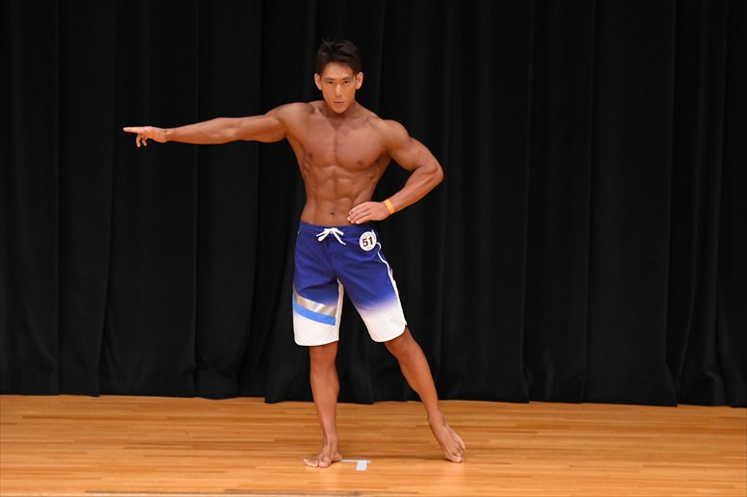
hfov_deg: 6.9
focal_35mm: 300
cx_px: 374
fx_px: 6222
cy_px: 248
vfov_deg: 4.6
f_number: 5.6
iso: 4000
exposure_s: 1/400
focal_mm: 200
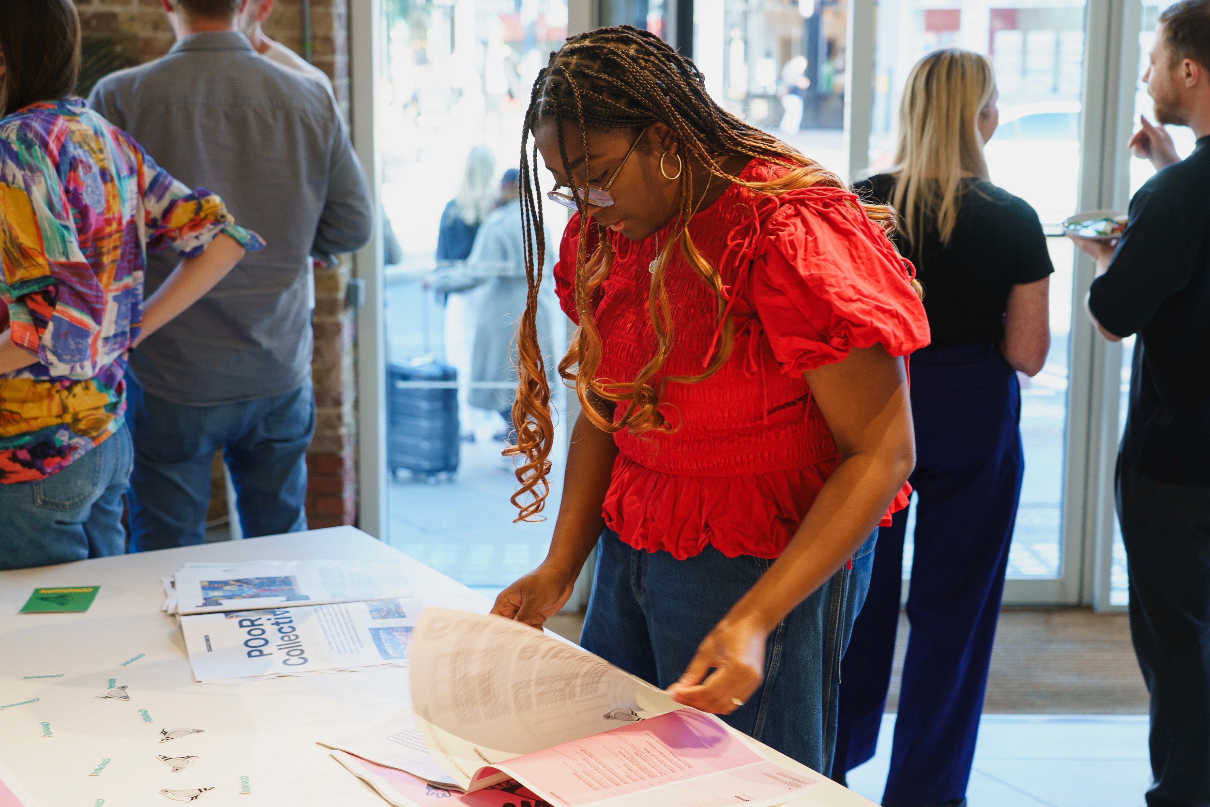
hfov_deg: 35.6
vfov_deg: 24.2
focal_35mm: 56
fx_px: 1882
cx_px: 605
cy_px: 404
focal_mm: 56
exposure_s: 1/100
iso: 640
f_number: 4
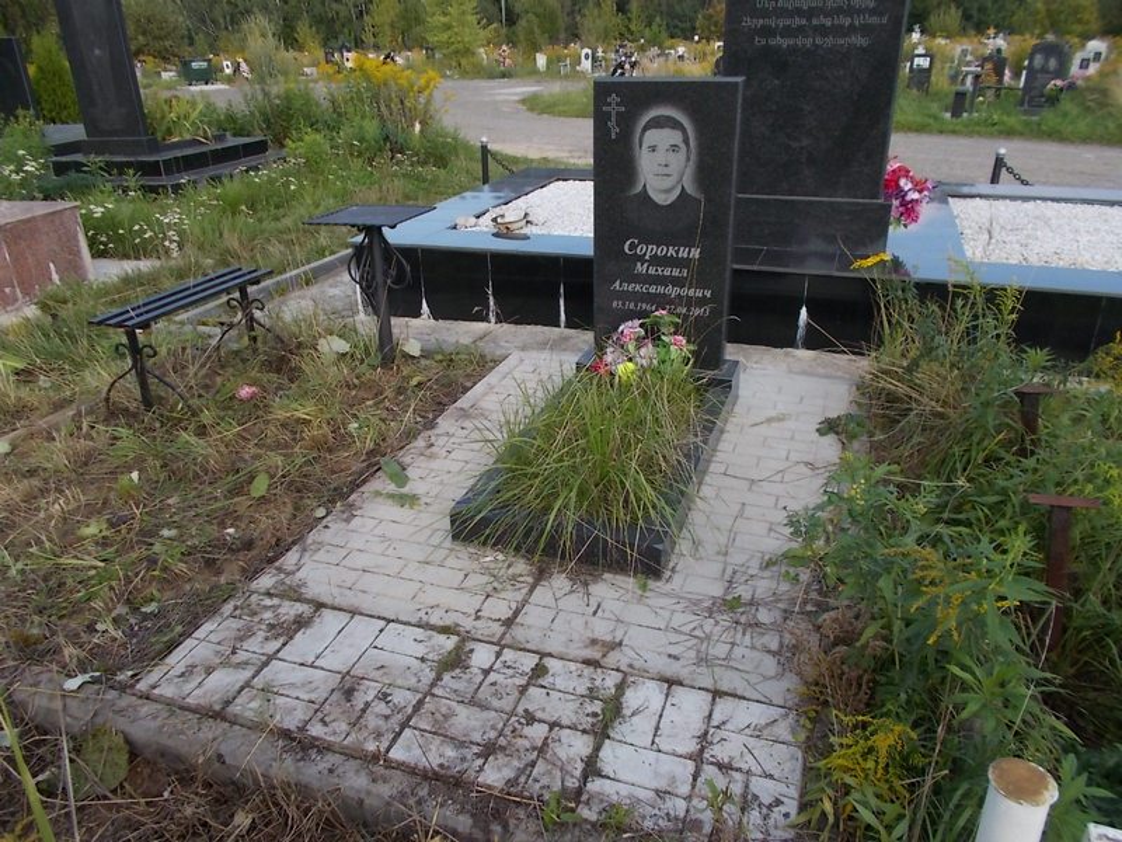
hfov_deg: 67.3
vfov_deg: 53.1
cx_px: 561
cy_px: 421
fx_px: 843
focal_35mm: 26
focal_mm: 4.6
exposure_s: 1/320
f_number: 3.2
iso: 80
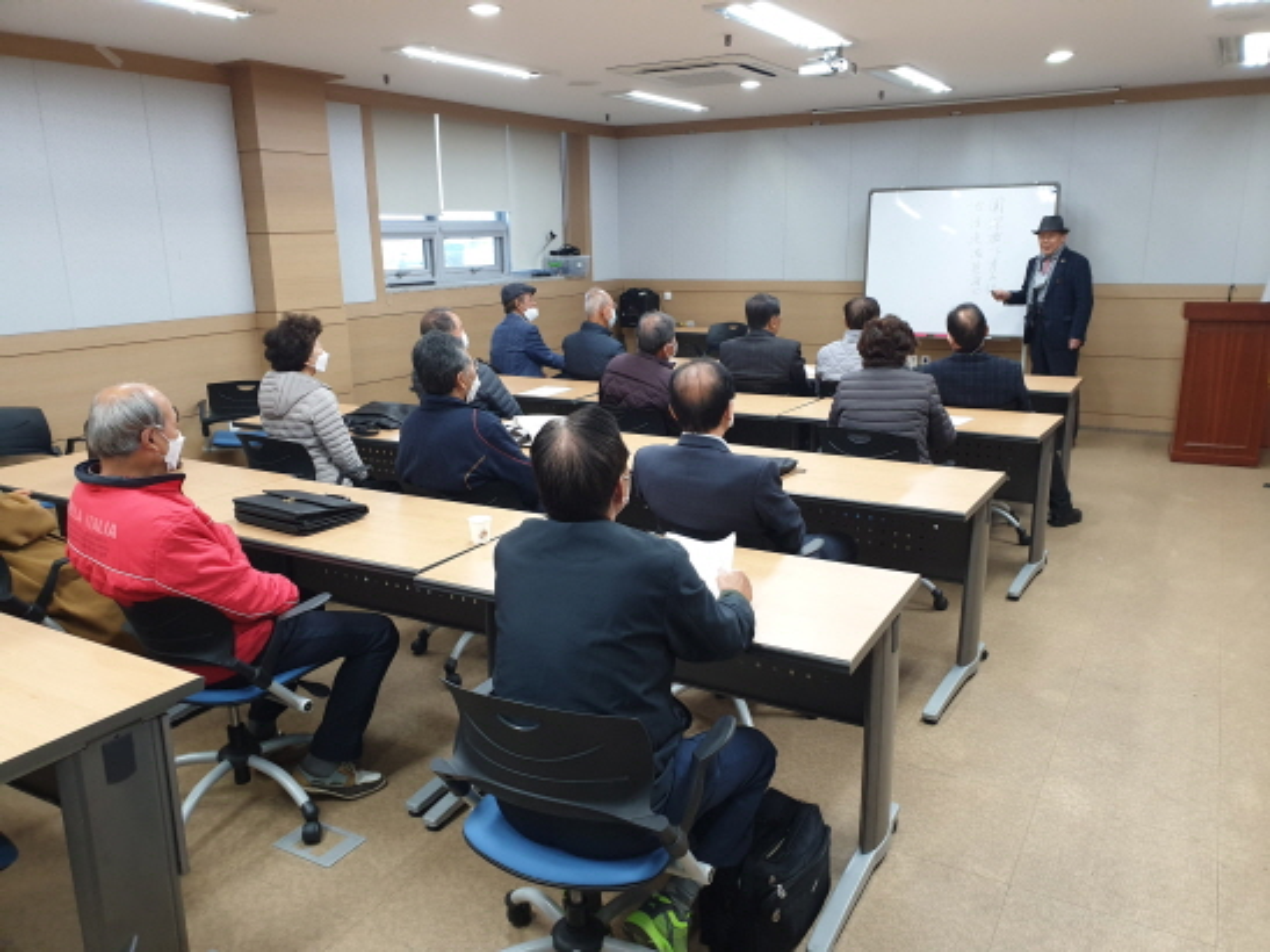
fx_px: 954
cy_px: 476
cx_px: 635
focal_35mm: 26
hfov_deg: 67.3
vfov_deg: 53.0
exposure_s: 1/60
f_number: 2.4
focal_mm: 4.3
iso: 250
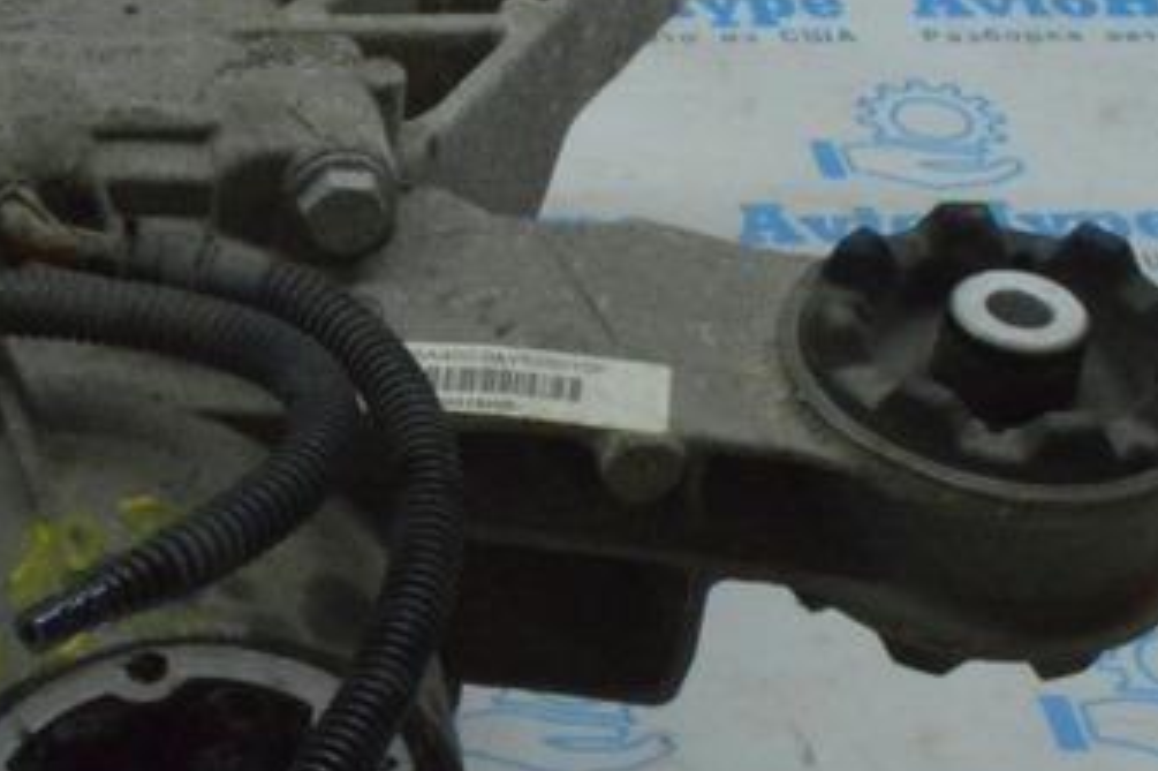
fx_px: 3682
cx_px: -90
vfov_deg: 11.9
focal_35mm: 115
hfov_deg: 17.3
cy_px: 251
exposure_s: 1/50
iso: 5000
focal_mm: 25
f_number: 25
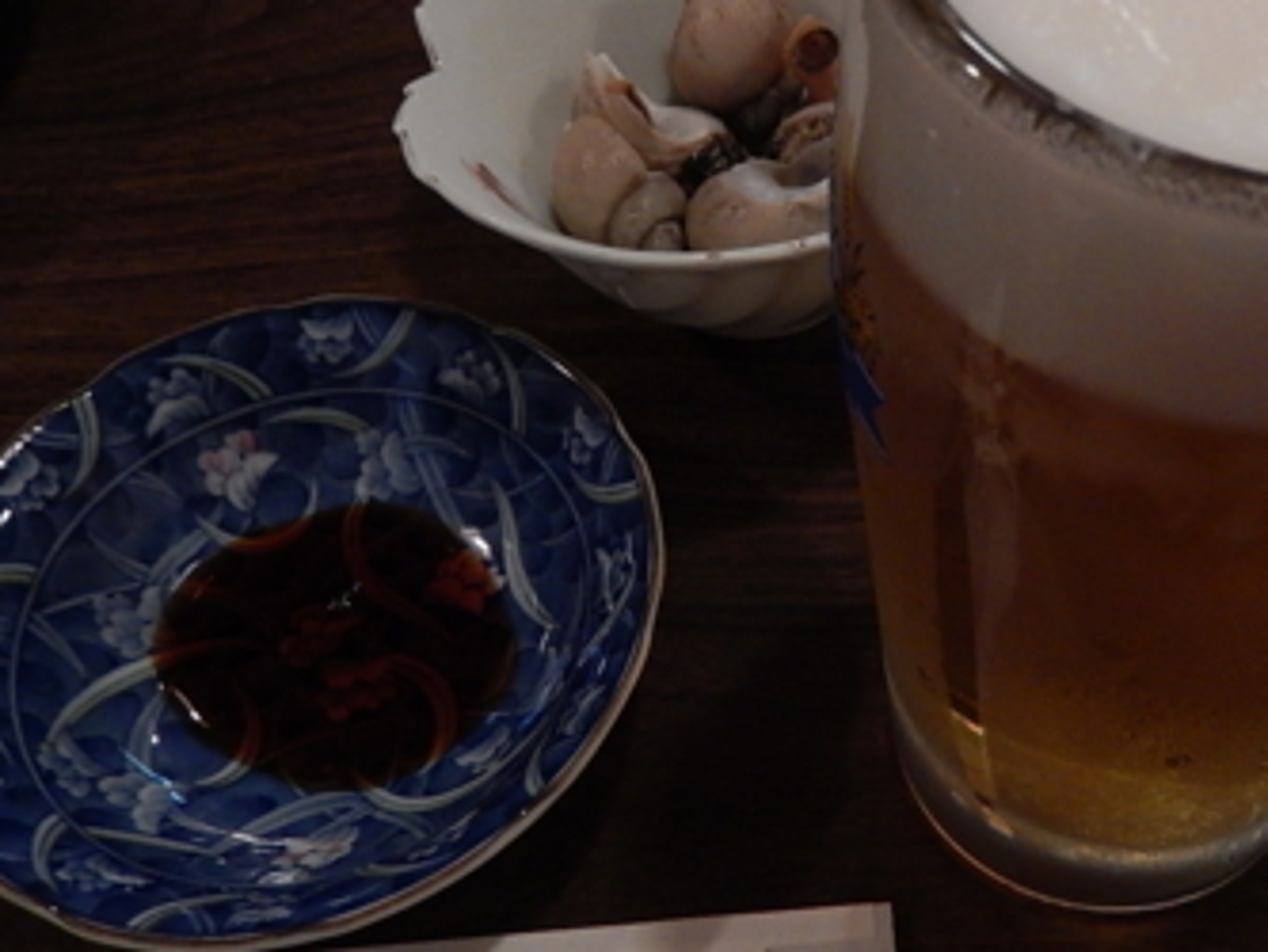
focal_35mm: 45
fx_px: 1649
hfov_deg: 41.0
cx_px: 925
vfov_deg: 32.2
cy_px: 419
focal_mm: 4.5
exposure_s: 1/20
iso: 400
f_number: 3.4
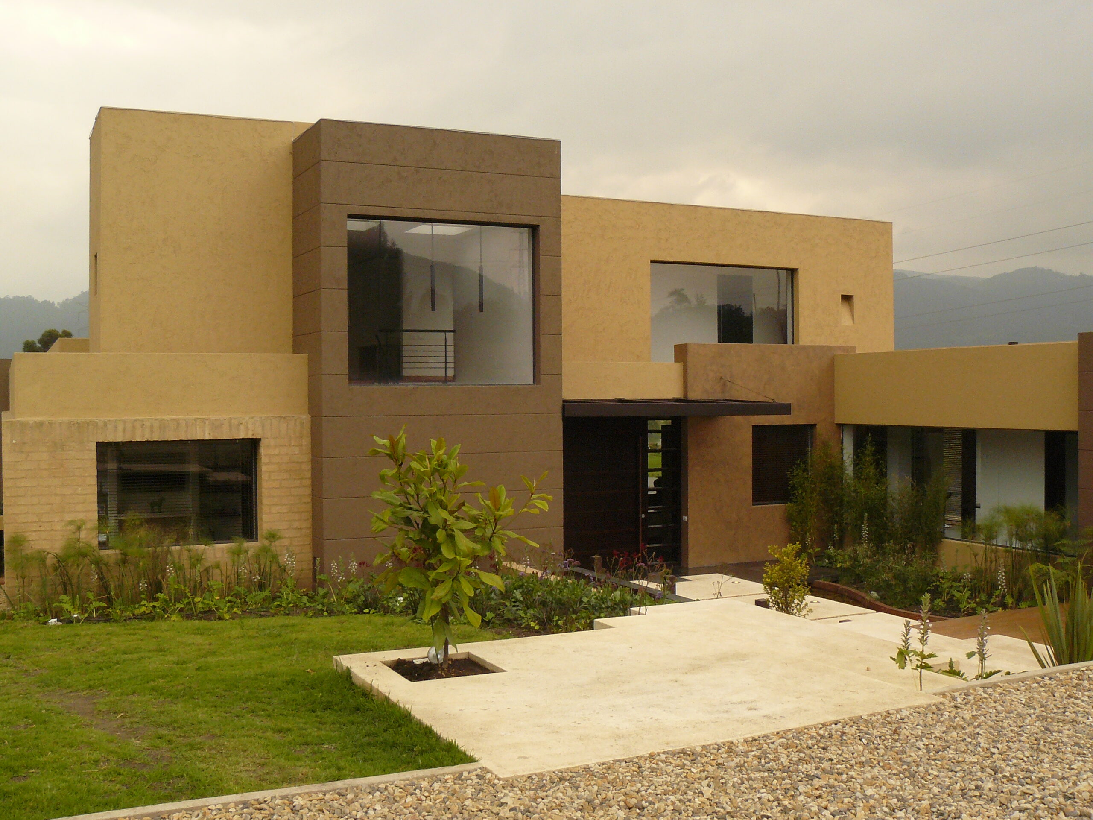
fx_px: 1137
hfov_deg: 51.4
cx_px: 546
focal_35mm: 36
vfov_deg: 39.7
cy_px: 410
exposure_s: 1/125
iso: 200
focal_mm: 6
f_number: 8
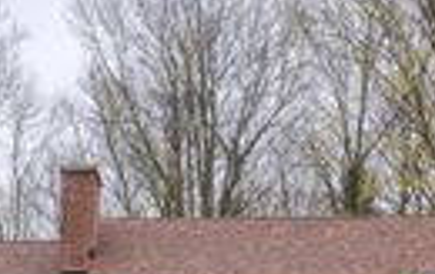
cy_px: 393
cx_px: 57
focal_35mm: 82
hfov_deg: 24.5
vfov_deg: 15.0
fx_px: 975
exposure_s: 1/400
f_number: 5
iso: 640
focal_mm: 21
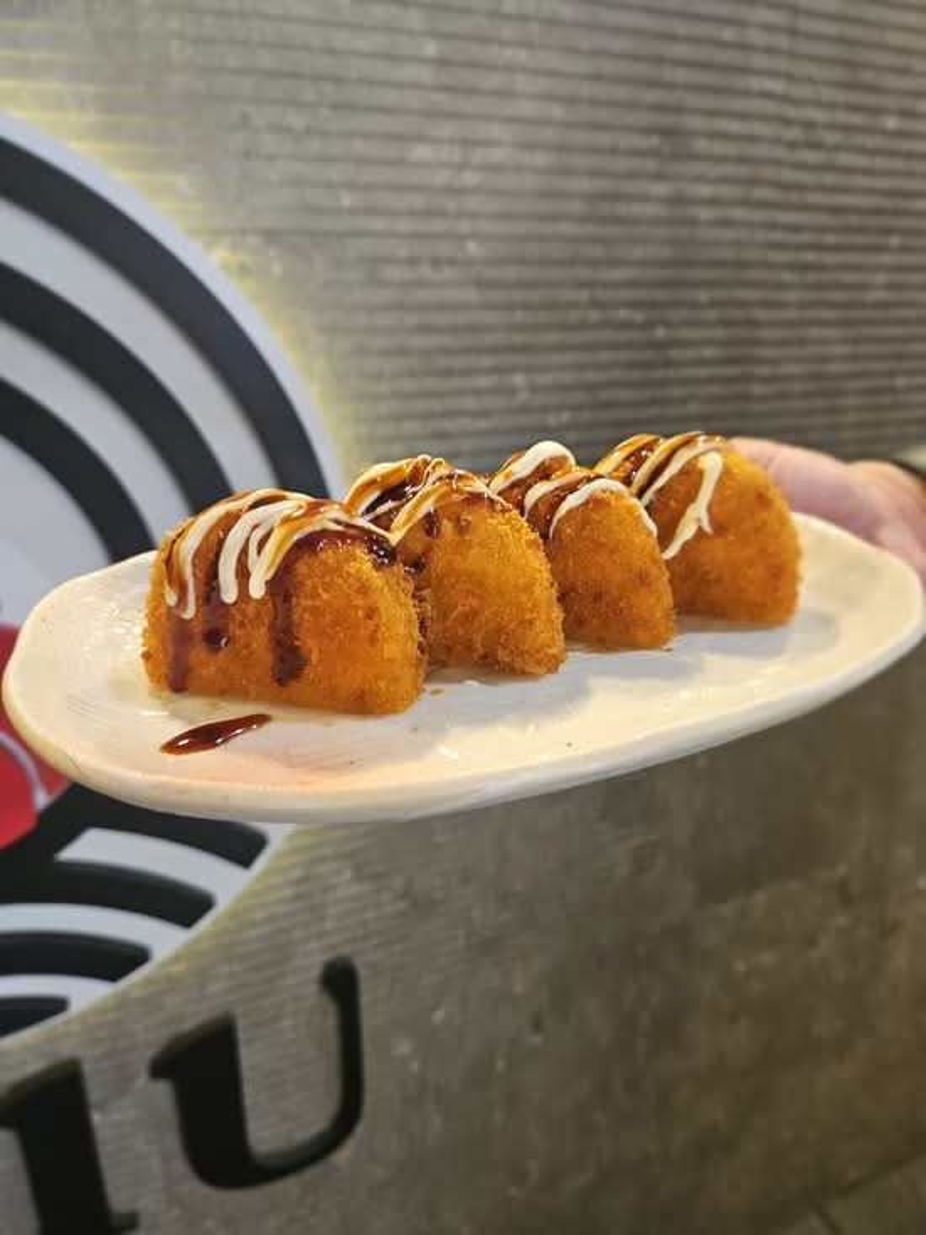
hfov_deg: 58.9
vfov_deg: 73.9
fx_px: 820
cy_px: 618
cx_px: 463
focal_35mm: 23
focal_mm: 5.4
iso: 200
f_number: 1.8
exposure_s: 1/60
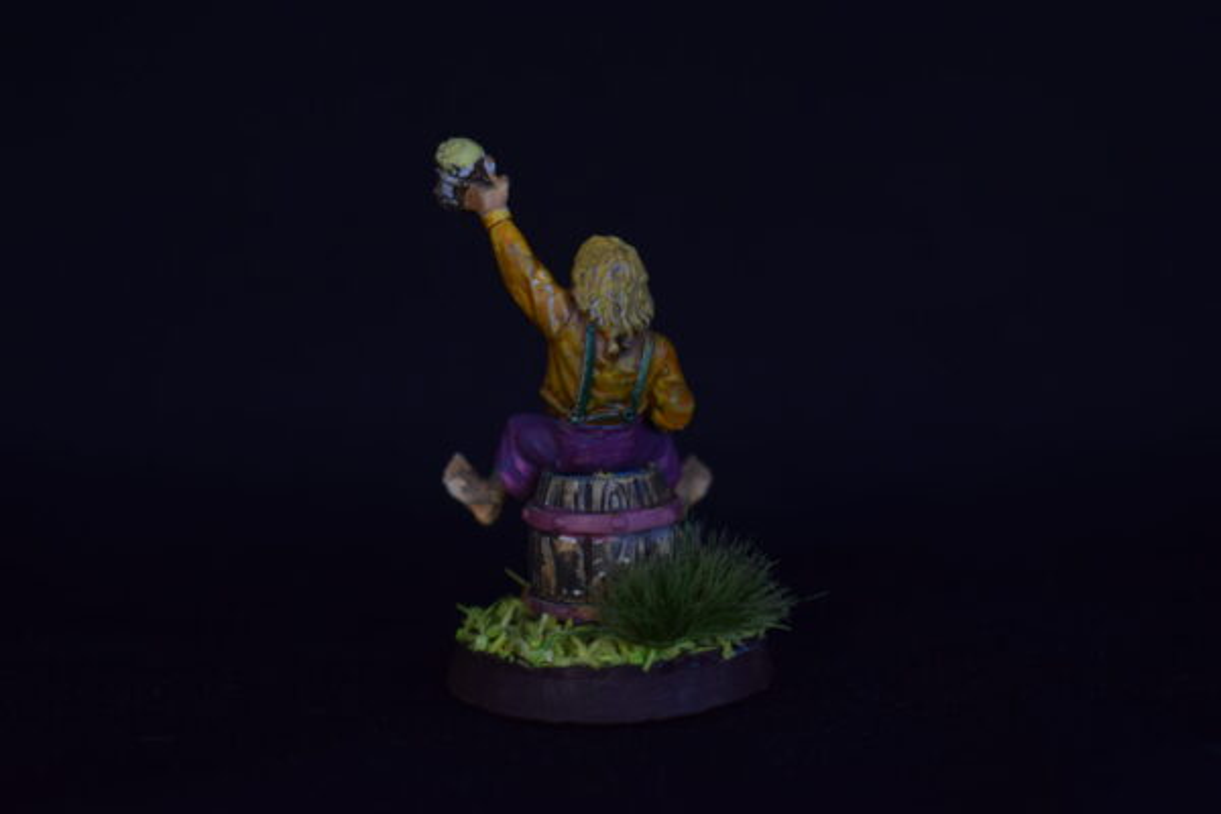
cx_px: 610
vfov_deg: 18.9
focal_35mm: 72
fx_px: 2442
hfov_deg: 28.1
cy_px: 407
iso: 400
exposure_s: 1/30
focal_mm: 48
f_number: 5.3
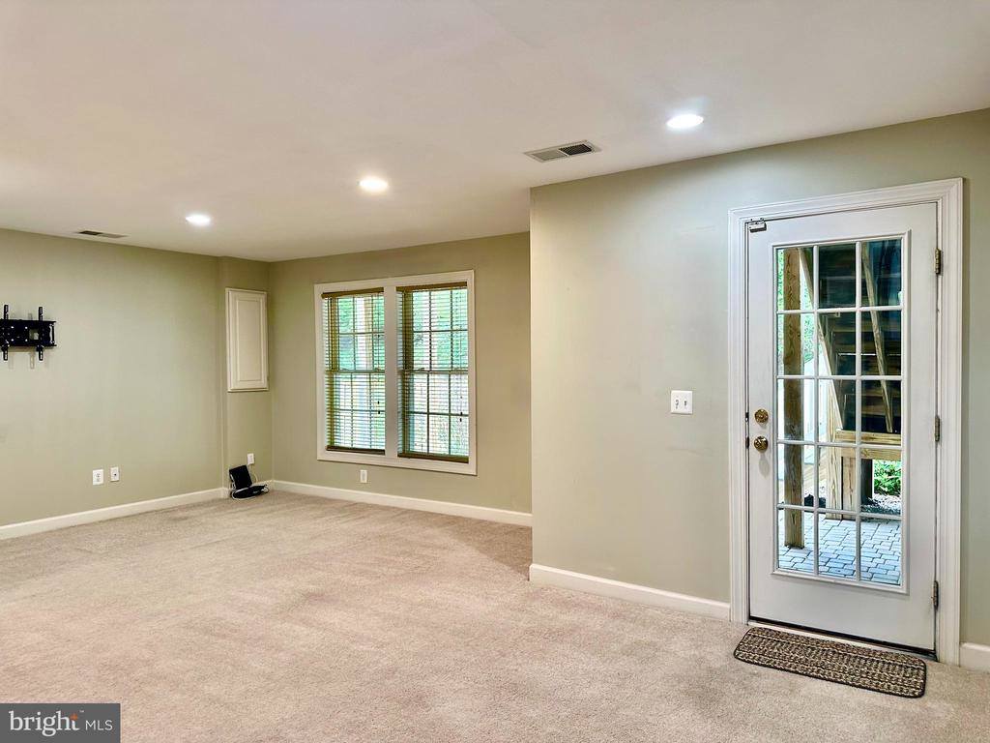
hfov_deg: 71.6
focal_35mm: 24
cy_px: 372
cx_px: 495
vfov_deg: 56.8
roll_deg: +0.1
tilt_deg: -0.8
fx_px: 686
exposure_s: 1/60
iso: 125
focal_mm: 6.86
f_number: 1.78
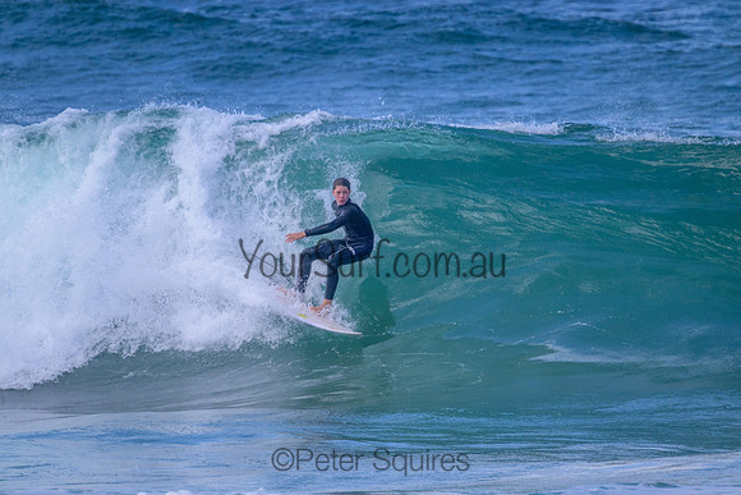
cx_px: 370
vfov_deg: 1.7
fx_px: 16470
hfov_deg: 2.6
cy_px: 248
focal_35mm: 800
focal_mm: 800
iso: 1600
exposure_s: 1/1600
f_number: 11
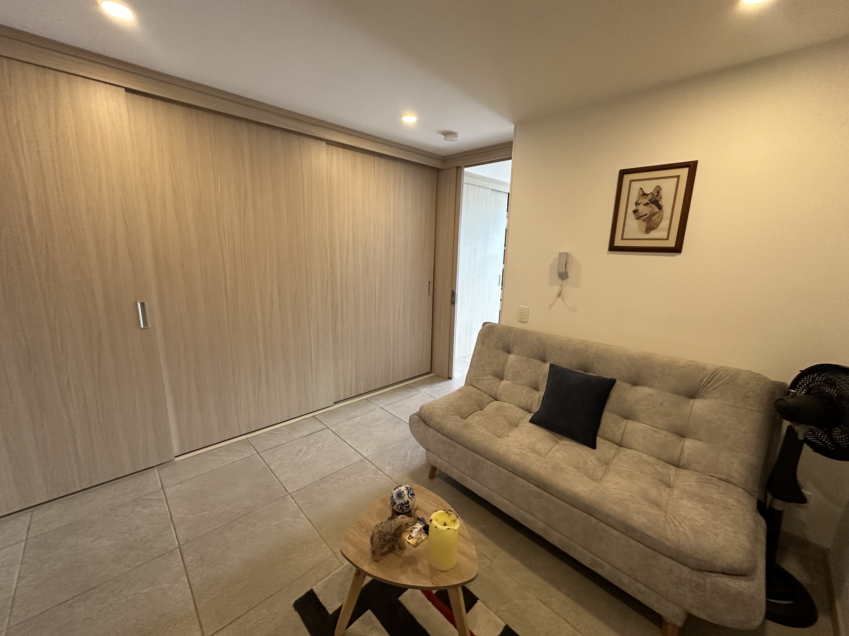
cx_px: 424
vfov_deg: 85.7
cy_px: 318
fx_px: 343
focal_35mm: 14
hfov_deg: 102.1
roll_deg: -2.4
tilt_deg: -11.4
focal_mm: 2.22
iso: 320
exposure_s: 1/88
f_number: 2.2
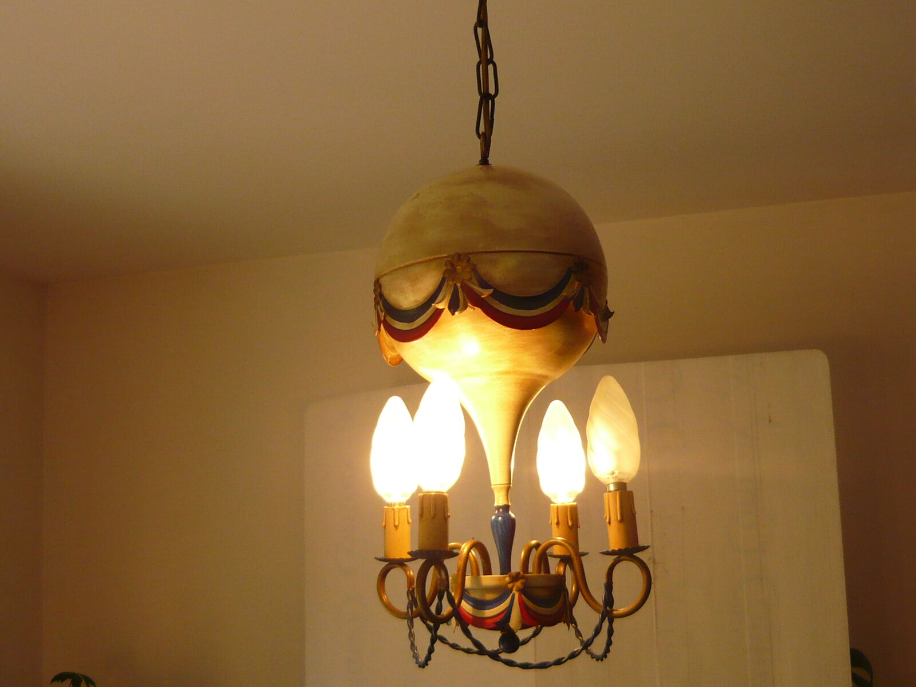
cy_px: 344
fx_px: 1297
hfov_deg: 38.9
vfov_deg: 29.7
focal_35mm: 49
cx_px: 458
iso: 200
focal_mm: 5.5
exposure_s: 1/200
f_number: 2.8
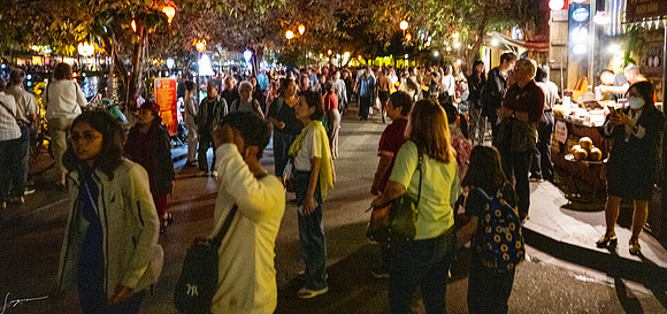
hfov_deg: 72.5
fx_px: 455
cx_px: 333
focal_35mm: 27
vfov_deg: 37.5
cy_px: 92
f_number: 2.8
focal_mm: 24
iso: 16000
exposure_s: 1/100
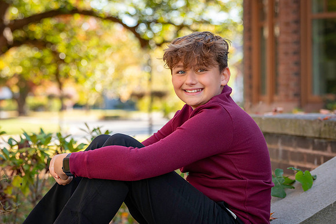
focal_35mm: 100
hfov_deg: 20.4
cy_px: 112
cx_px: 168
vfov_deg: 13.7
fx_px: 933
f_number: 5
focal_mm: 98
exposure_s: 1/1000
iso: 1250
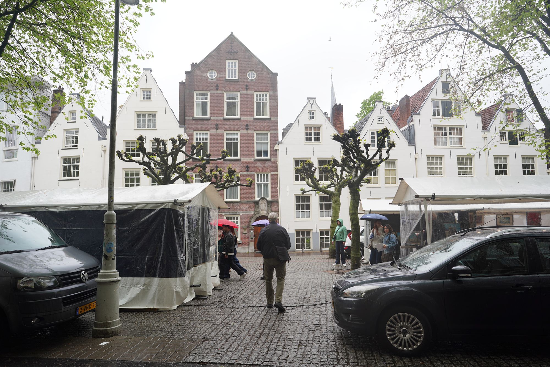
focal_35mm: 24
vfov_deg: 53.1
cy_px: 184
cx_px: 275
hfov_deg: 73.7
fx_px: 367
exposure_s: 1/100
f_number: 6.3
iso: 100
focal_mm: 24
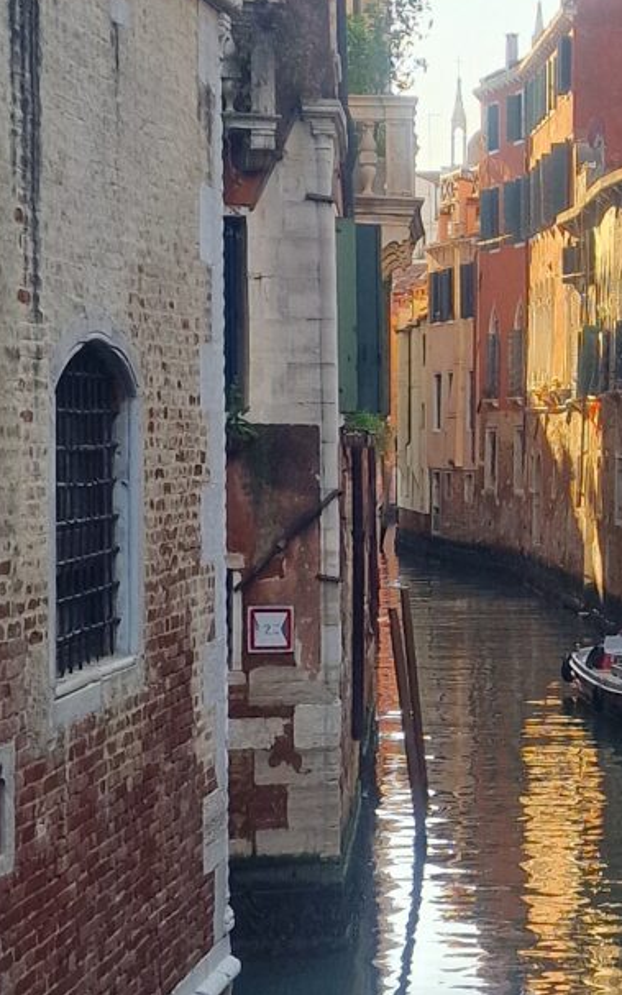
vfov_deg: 20.2
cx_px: 584
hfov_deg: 12.6
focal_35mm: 103
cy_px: 608
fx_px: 2792
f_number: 1.8
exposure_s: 1/188
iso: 50
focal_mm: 6.4
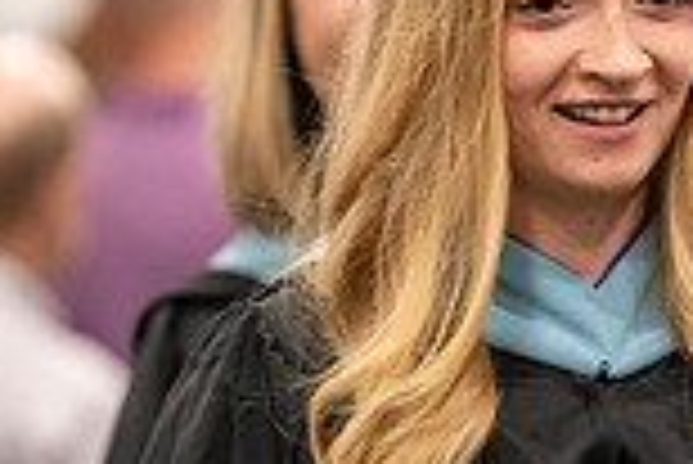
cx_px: 626
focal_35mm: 657
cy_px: 300
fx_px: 12659
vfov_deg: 2.1
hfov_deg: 3.1
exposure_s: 1/200
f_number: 3.2
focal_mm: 175
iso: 3200
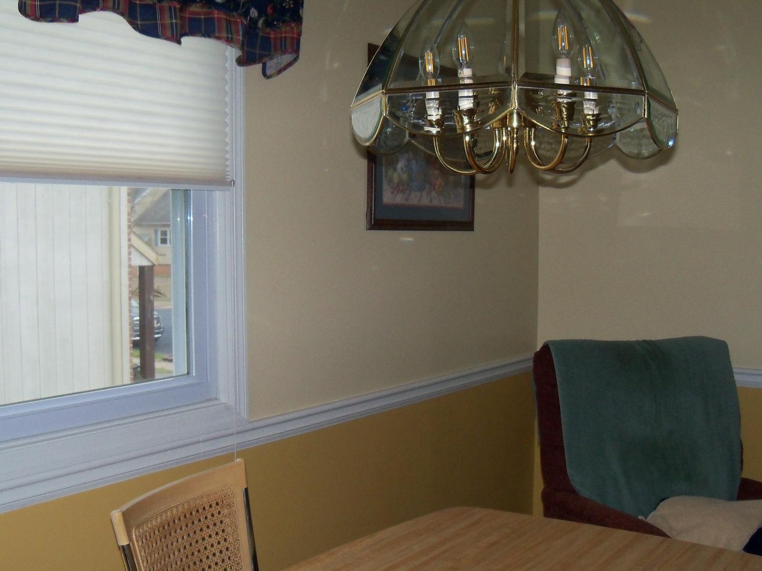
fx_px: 946
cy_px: 329
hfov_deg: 43.8
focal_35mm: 43
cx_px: 391
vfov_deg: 33.5
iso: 200
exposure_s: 1/30
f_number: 3.5
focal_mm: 6.2
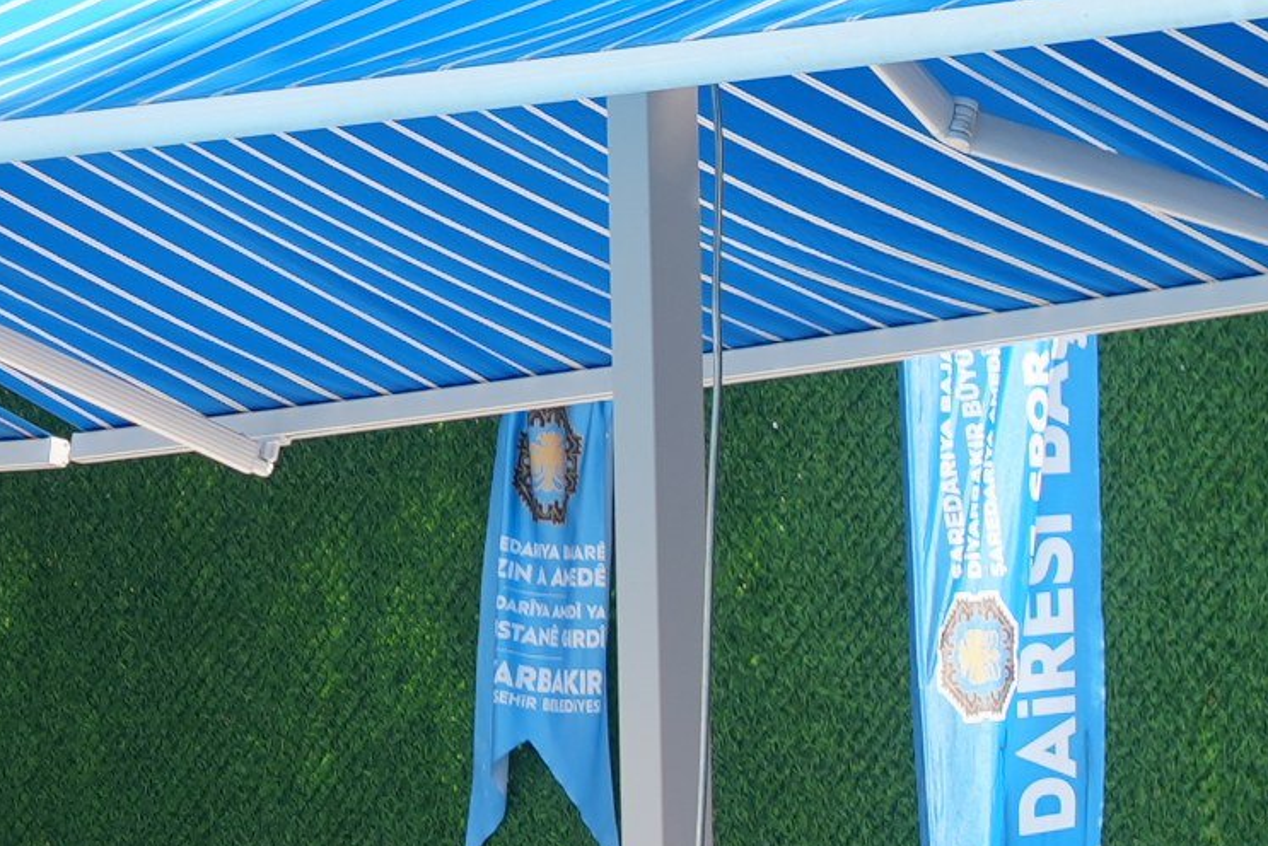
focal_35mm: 270
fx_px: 9513
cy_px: 1100
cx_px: 2266
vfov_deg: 5.1
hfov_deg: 7.4
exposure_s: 1/160
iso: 80
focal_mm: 67
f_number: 5.6
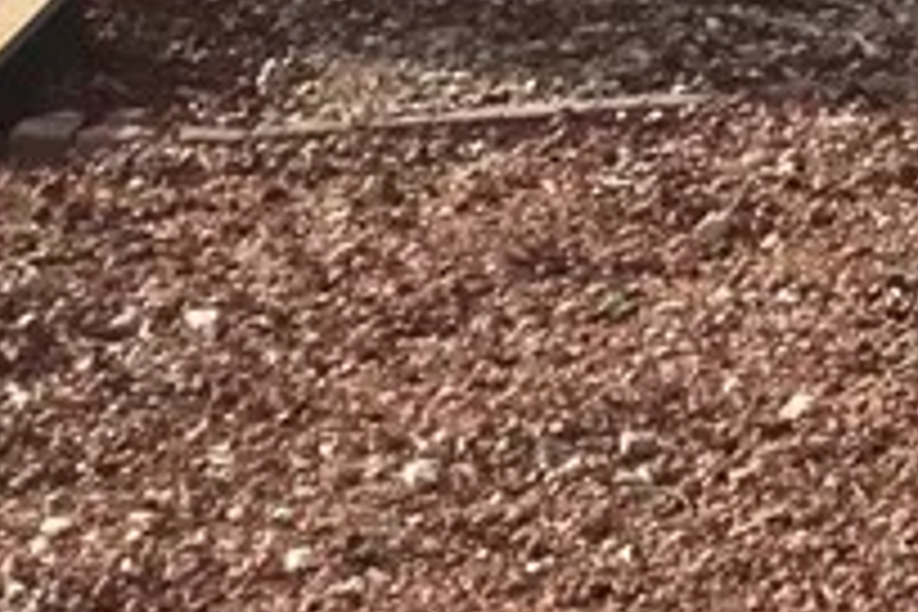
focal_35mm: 162
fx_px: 4131
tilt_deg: -5.0
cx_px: 1552
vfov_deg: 8.2
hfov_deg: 11.9
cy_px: -454
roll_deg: +0.0
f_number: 2.4
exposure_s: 1/1199
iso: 25
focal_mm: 3.3
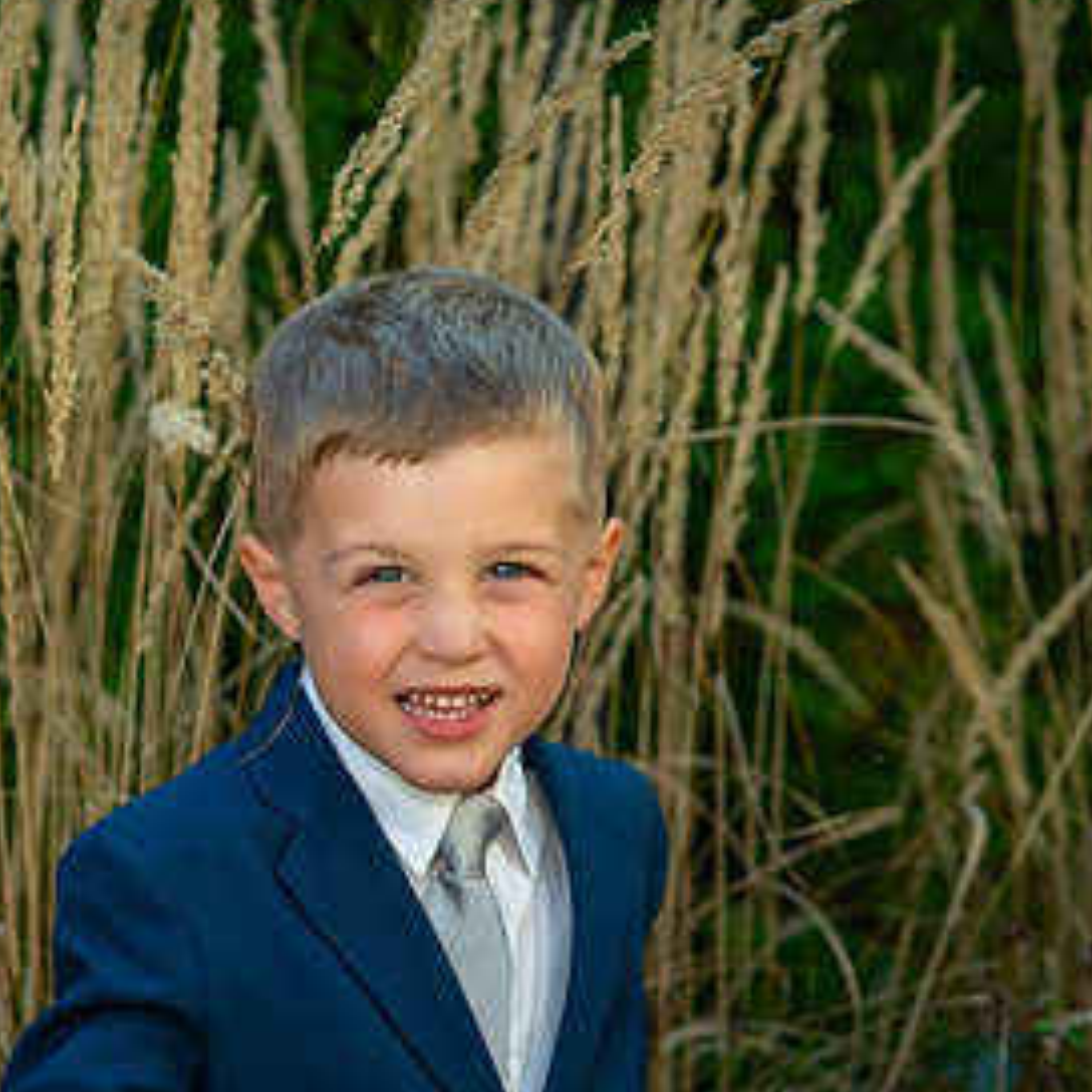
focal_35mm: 115
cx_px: 217
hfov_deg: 15.1
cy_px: 747
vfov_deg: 15.1
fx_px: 4104
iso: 800
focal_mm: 62
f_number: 2.8
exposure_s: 1/1000
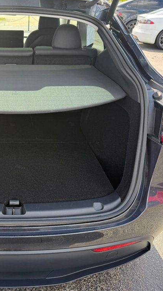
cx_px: 17
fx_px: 277
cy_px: 146
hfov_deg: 31.3
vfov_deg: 55.3
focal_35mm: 36
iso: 100
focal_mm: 6.76
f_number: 1.78
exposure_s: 1/559
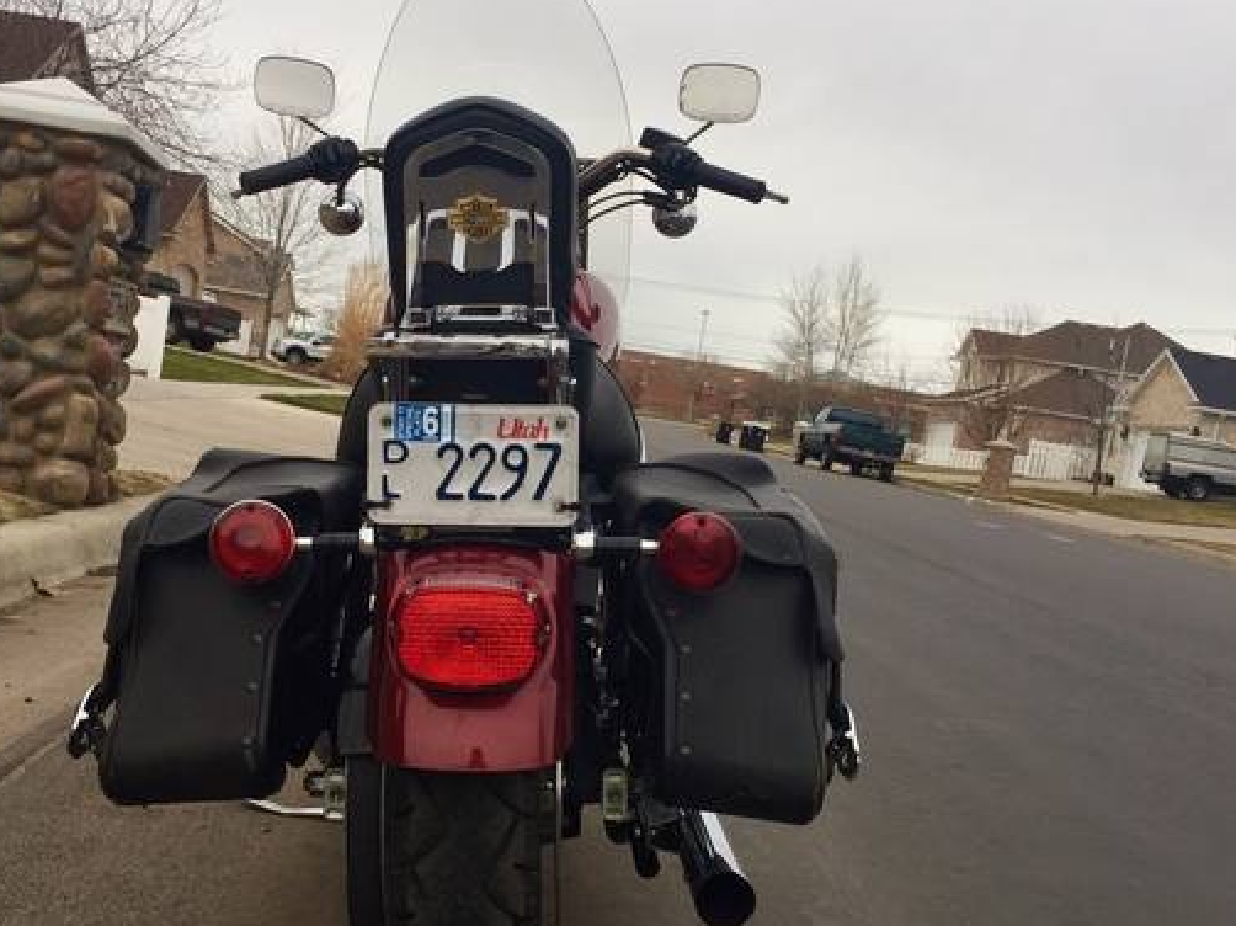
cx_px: 478
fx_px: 1320
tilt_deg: -2.1
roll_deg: -8.3
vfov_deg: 38.5
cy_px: 539
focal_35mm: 37
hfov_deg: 49.8
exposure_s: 1/120
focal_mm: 4.15
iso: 32
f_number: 2.2
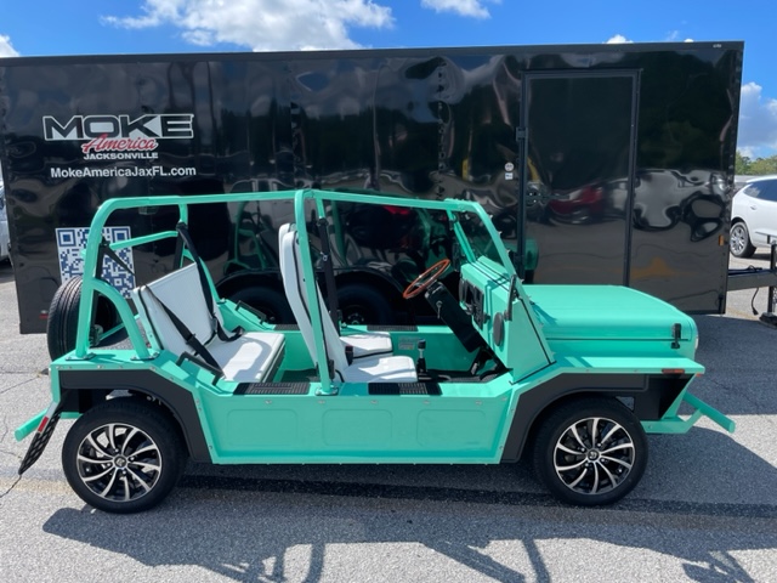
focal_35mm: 26
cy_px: 292
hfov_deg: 67.3
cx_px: 388
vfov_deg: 53.1
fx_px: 584
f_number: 1.6
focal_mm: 4.2
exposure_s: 1/2092
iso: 32
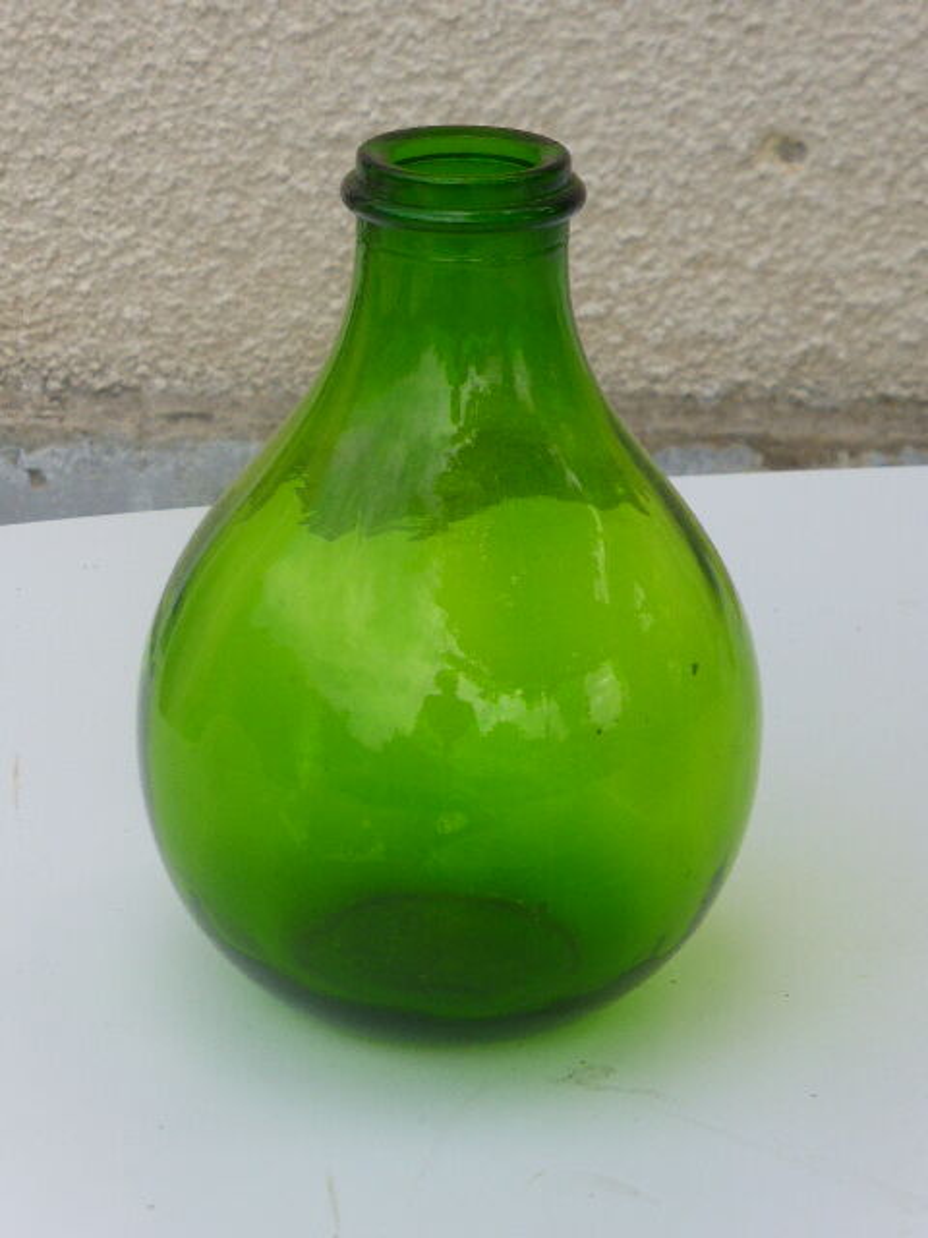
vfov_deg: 16.1
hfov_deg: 12.1
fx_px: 4361
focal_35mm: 122
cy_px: 619
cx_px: 464
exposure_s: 1/160
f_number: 5.4
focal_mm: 21.8
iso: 100
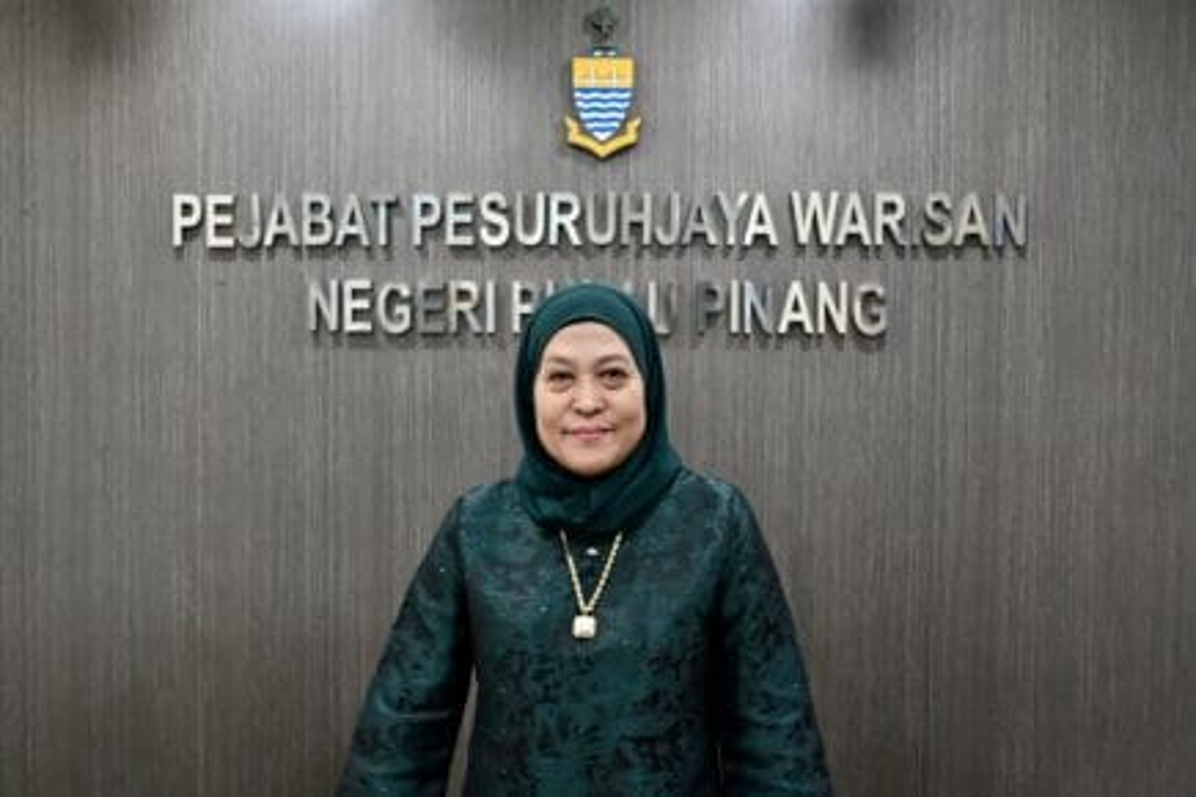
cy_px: 398
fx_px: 1196
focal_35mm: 36
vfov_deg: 36.9
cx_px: 598
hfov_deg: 53.1
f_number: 4
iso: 6400
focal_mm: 24
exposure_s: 1/250
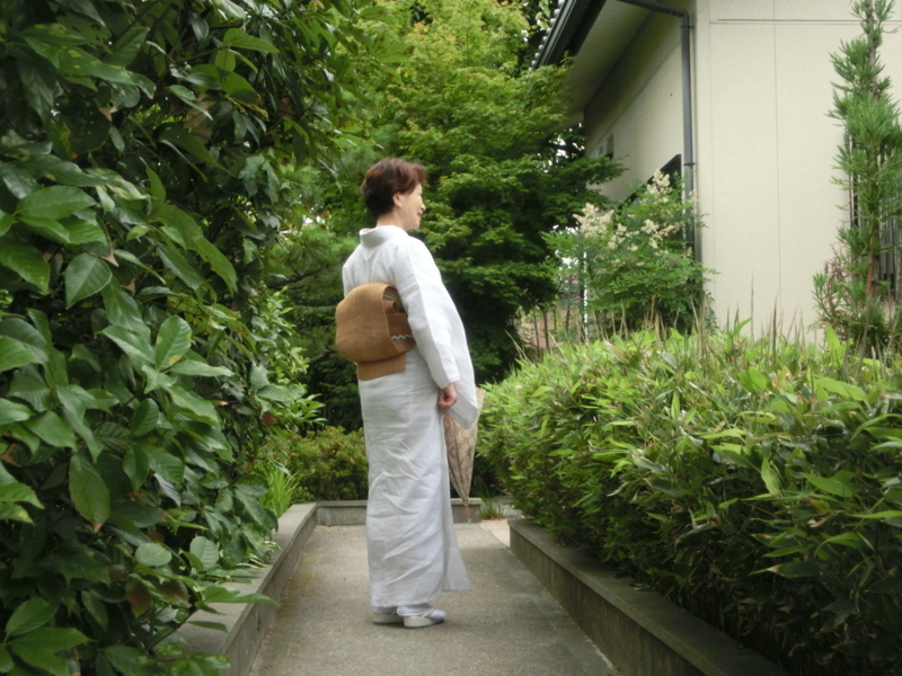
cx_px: 451
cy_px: 338
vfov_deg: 29.1
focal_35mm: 50
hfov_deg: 38.2
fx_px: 1303
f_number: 4.3
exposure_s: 1/250
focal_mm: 9.16
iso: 250
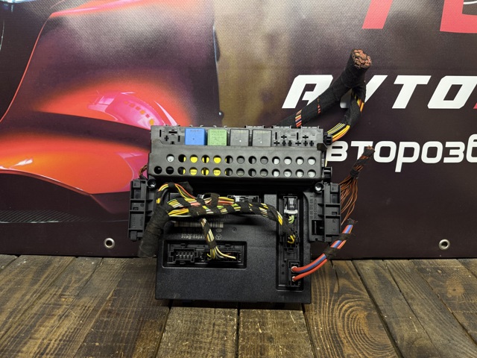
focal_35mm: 24
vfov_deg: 56.8
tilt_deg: -17.1
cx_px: 238
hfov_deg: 71.6
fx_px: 331
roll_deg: -0.3
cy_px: 179
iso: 160
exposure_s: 1/50
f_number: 1.78
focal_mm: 6.76
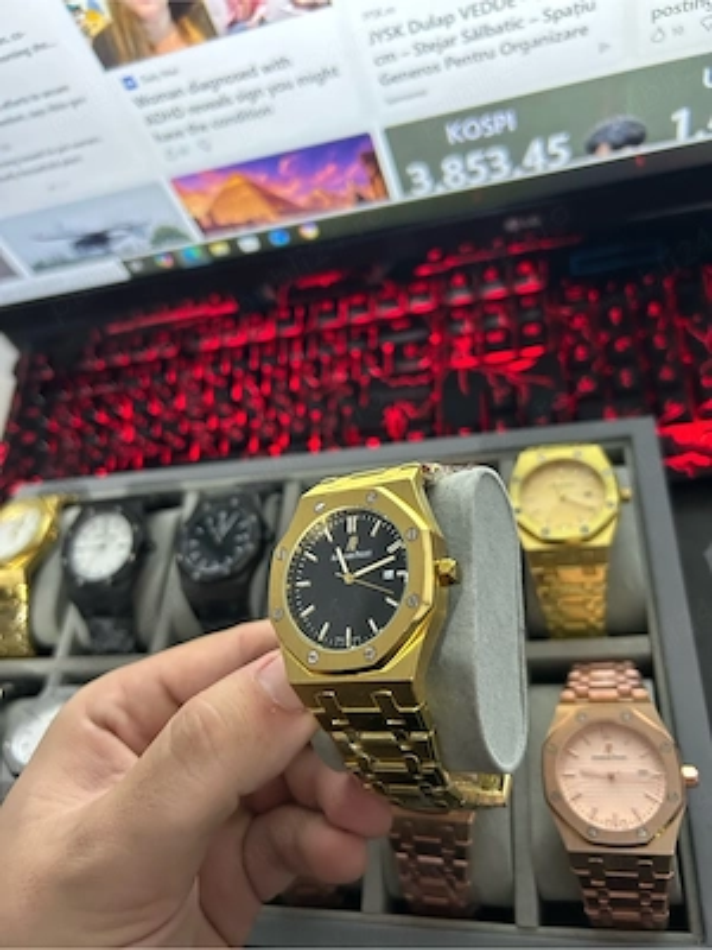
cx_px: 356
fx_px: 713
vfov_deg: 67.3
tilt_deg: -46.5
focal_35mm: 26
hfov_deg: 53.1
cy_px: 475
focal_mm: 5.7
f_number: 1.5
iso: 500
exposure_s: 1/40
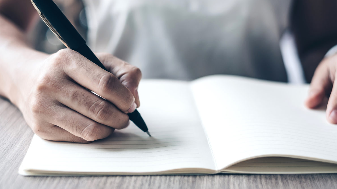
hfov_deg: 37.2
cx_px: 168
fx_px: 500
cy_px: 111
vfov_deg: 21.4
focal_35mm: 56
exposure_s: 1/640
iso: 200
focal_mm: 35
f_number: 2
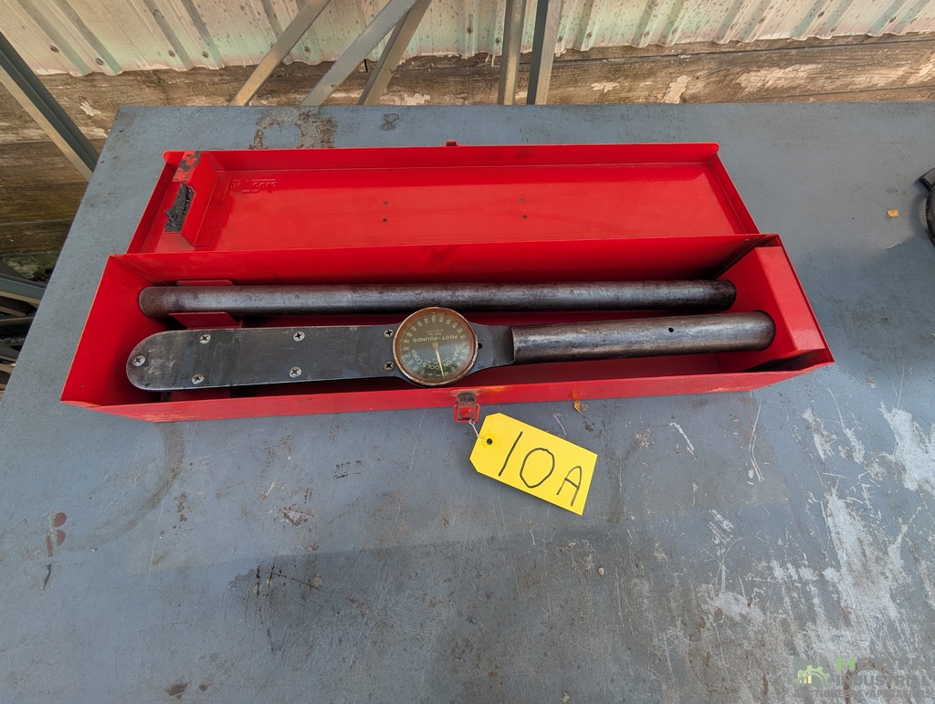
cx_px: 468
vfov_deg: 94.6
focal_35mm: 12
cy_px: 352
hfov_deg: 110.5
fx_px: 325
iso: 52
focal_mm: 2.02
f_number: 1.7
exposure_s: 1/238
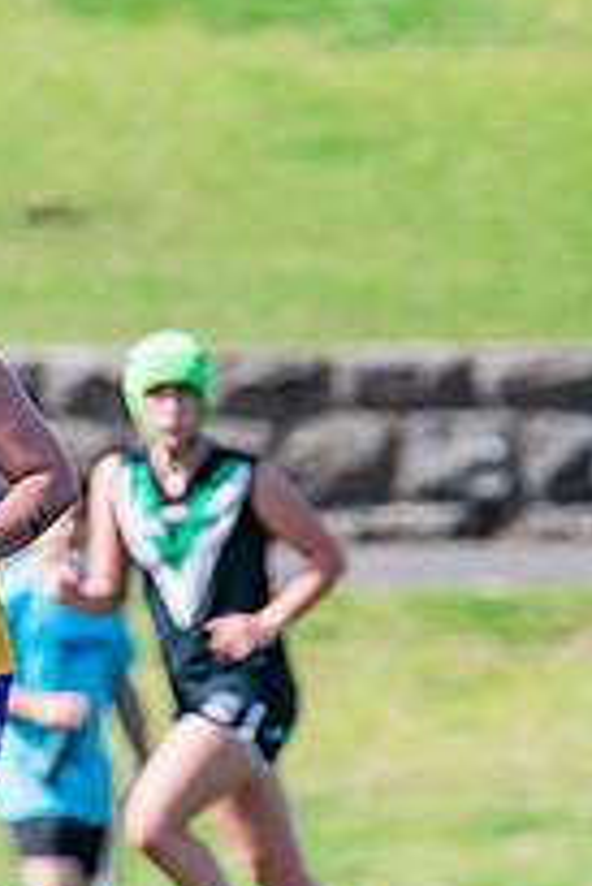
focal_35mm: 1946
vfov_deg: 1.1
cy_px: 325
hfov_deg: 0.7
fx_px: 47917
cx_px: -1331
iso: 800
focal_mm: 420
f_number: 7.1
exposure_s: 1/1600
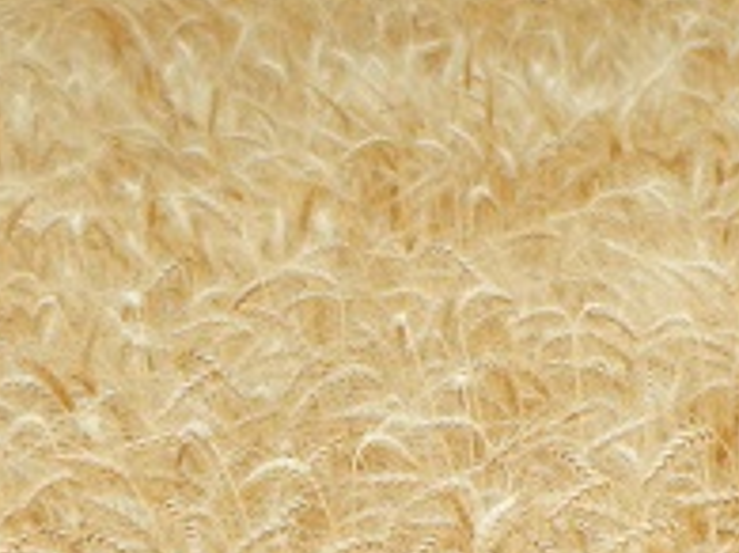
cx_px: 1057
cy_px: 977
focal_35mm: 200
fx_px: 4267
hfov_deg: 9.7
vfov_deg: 7.2
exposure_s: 1/200
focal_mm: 9.2
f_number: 4.3
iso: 125
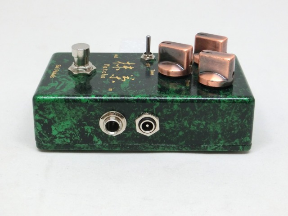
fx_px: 499
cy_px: 108
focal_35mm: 60
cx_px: 144
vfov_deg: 24.4
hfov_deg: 32.2
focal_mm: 10.7
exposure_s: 1/100
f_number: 5
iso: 400
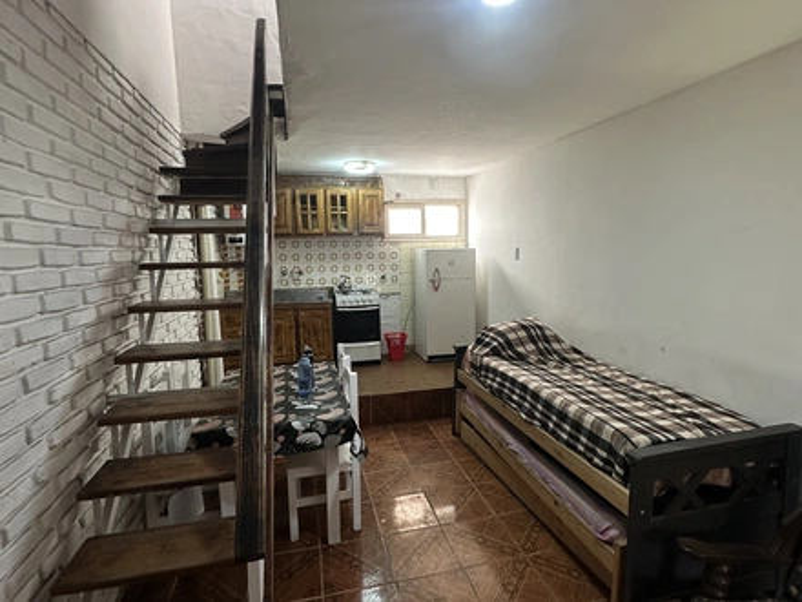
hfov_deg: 102.1
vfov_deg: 85.7
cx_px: 401
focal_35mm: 14
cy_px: 301
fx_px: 324
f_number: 2.2
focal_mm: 2.22
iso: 250
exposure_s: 1/50
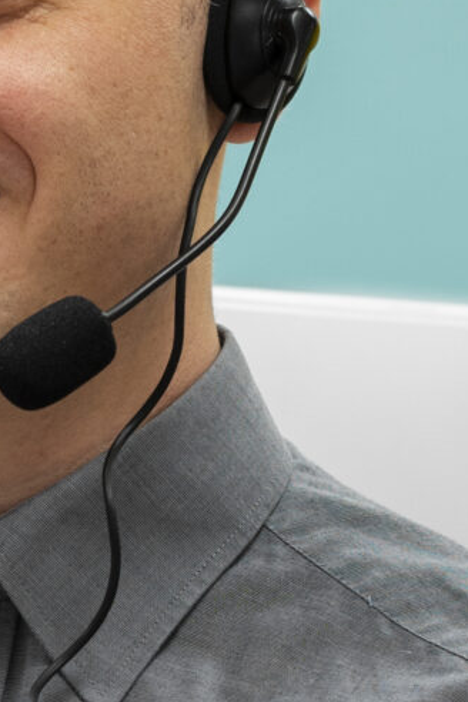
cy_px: 943
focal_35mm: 260
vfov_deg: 7.8
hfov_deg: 5.2
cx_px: -215
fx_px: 5070
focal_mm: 50
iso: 800
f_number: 3.2
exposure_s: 1/250
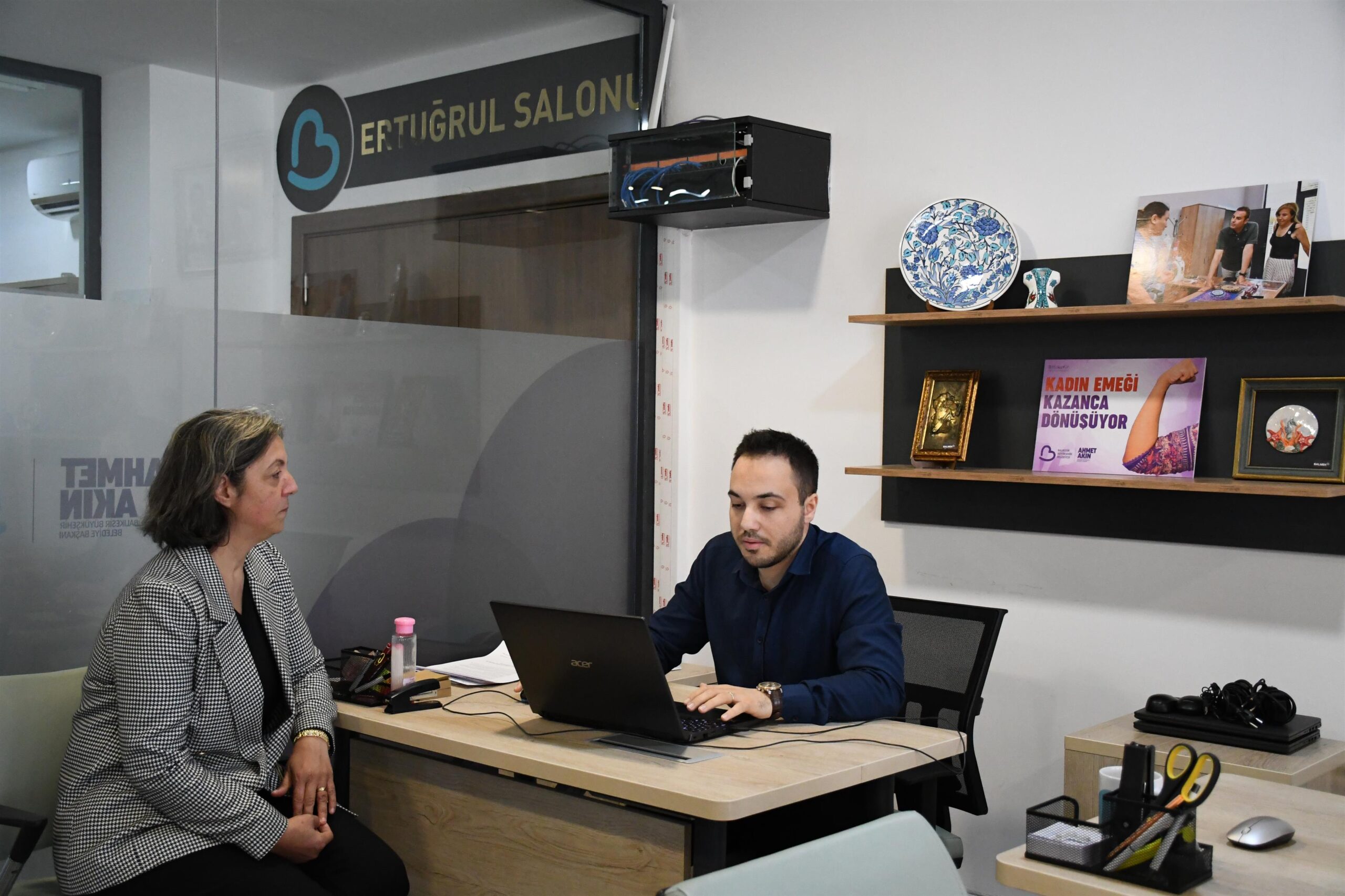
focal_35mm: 39
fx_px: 1457
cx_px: 672
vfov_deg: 34.2
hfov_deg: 49.6
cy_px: 448
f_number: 3.8
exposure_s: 1/200
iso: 3600
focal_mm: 26
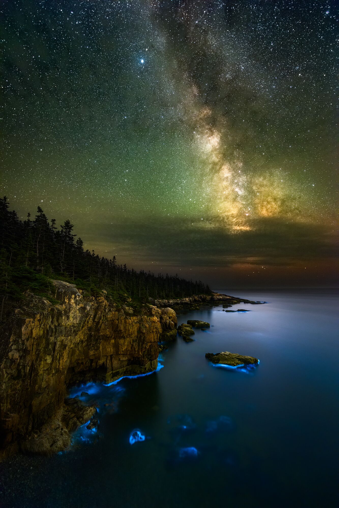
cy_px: 254
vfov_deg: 104.2
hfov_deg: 81.3
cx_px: 170
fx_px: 198
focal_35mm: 14
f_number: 2.8
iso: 6400
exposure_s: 120
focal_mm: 14
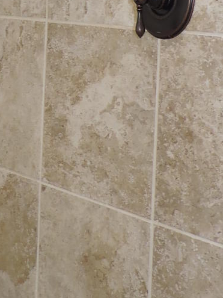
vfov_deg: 19.6
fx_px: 834
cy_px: -4
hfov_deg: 15.0
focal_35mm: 97
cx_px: -3
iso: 160
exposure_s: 1/40
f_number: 3
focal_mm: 4.3
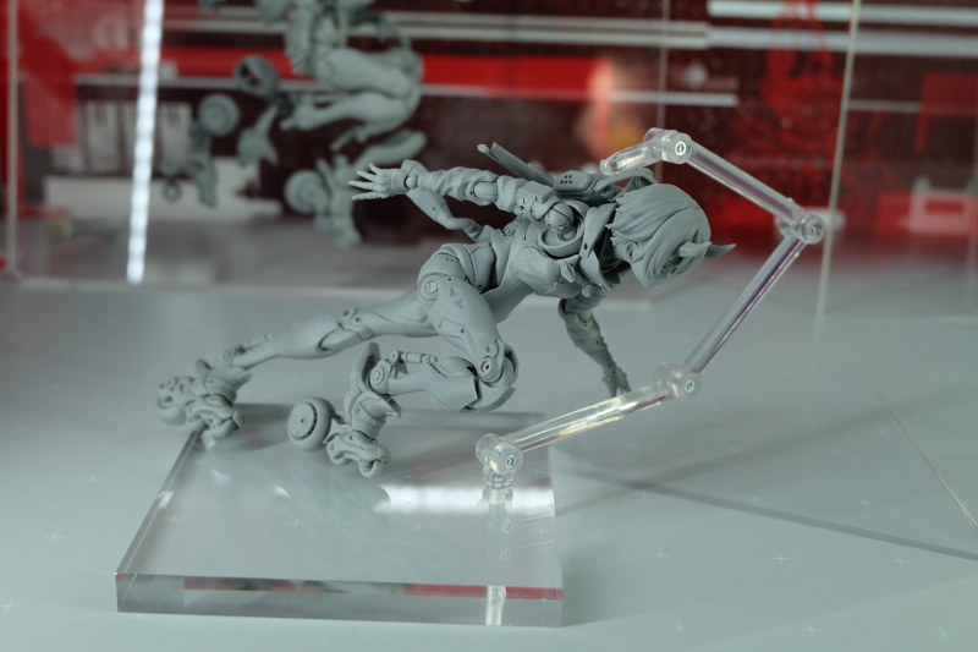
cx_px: 489
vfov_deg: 28.6
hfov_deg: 41.9
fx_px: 1276
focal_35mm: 47
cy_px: 326
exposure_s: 1/125
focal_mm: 31
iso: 800
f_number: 4.7
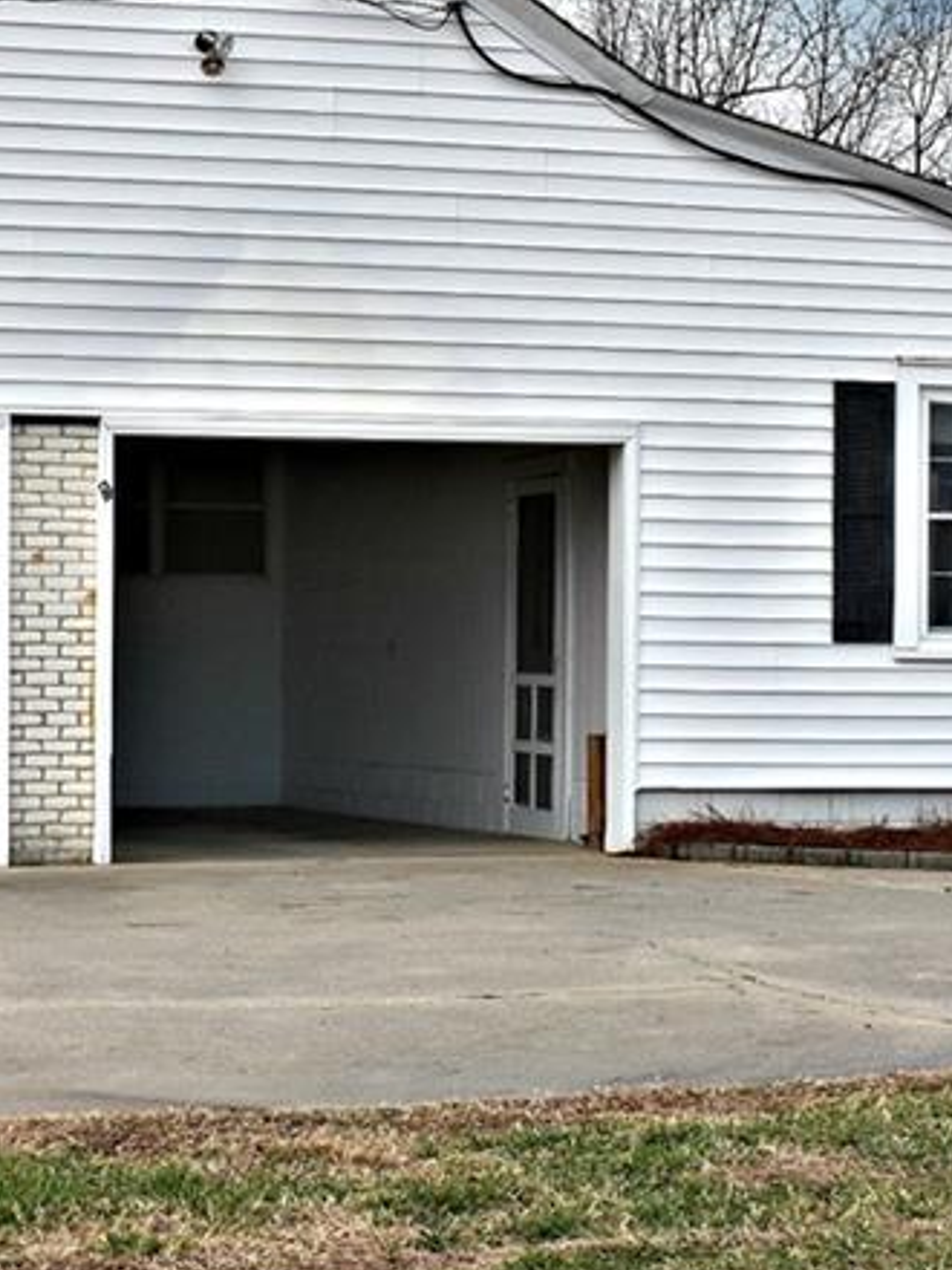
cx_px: 294
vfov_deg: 20.9
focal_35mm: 94
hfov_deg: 15.7
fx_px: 3447
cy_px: 628
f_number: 8
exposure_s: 1/500
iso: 200
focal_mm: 28
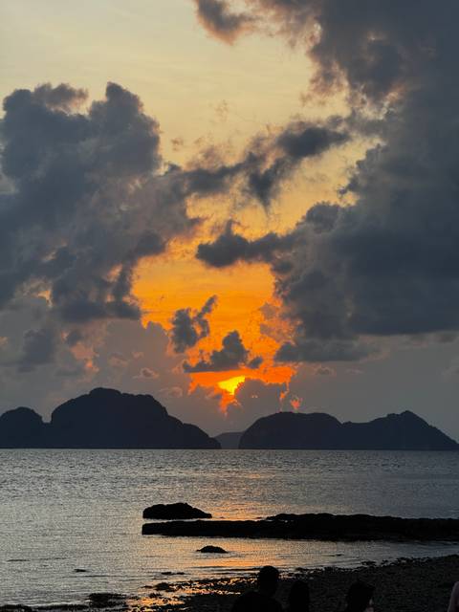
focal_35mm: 120
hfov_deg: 12.3
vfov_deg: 16.4
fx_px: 2122
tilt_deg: +4.6
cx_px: 230
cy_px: 306
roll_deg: +0.1
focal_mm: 15.66
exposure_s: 1/493
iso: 50
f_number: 2.8
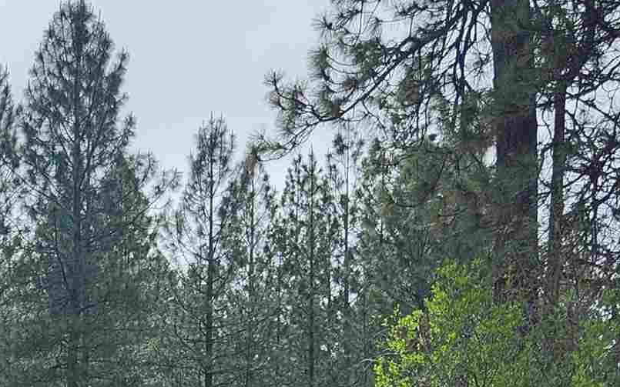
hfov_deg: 20.5
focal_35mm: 93
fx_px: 1571
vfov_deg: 13.3
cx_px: -173
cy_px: 585
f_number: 1.8
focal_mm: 5.4
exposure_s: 1/1889
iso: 20
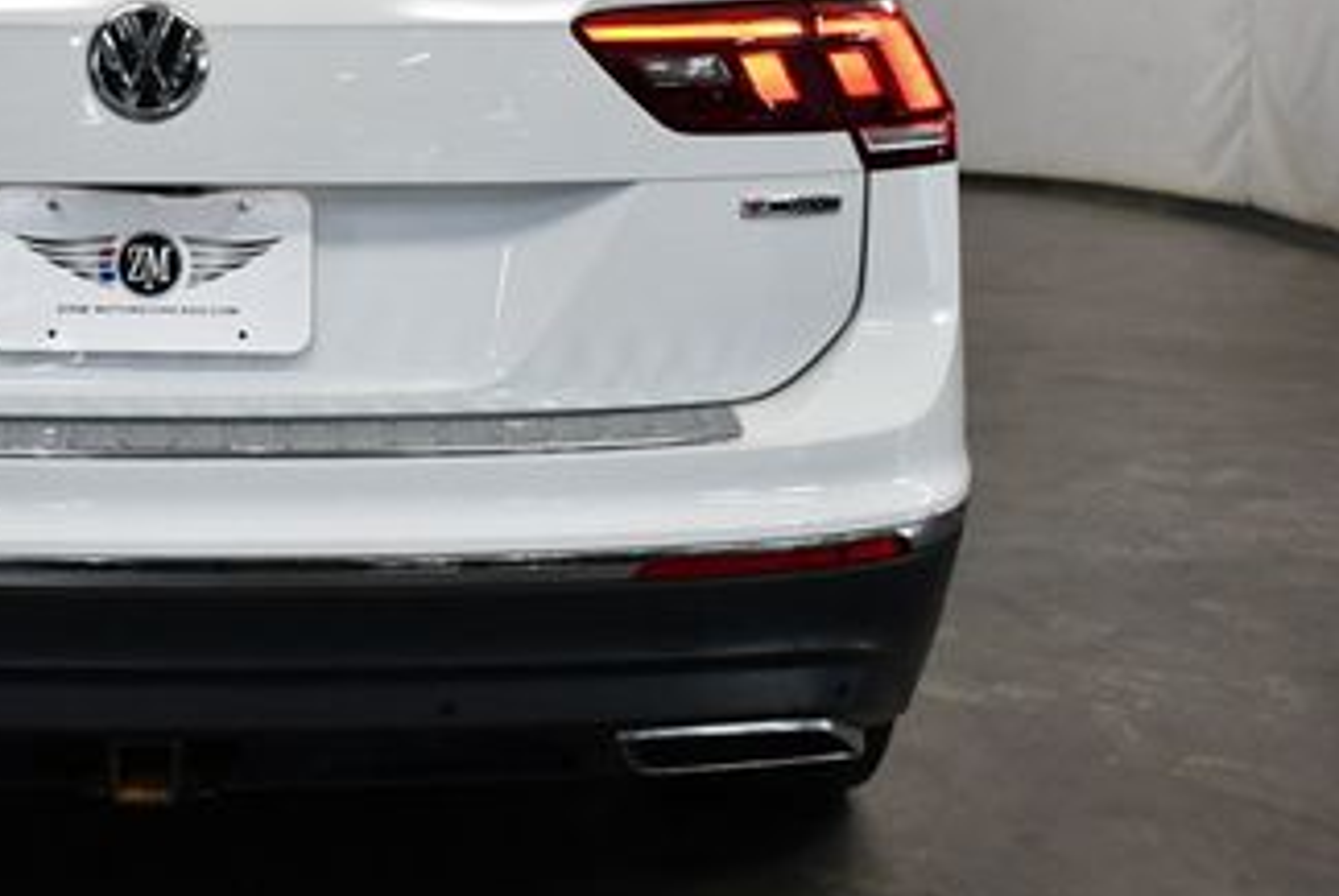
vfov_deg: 17.2
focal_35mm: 79
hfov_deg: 25.0
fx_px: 2942
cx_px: 165
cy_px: 145
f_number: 3.5
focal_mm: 20
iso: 800
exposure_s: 1/250
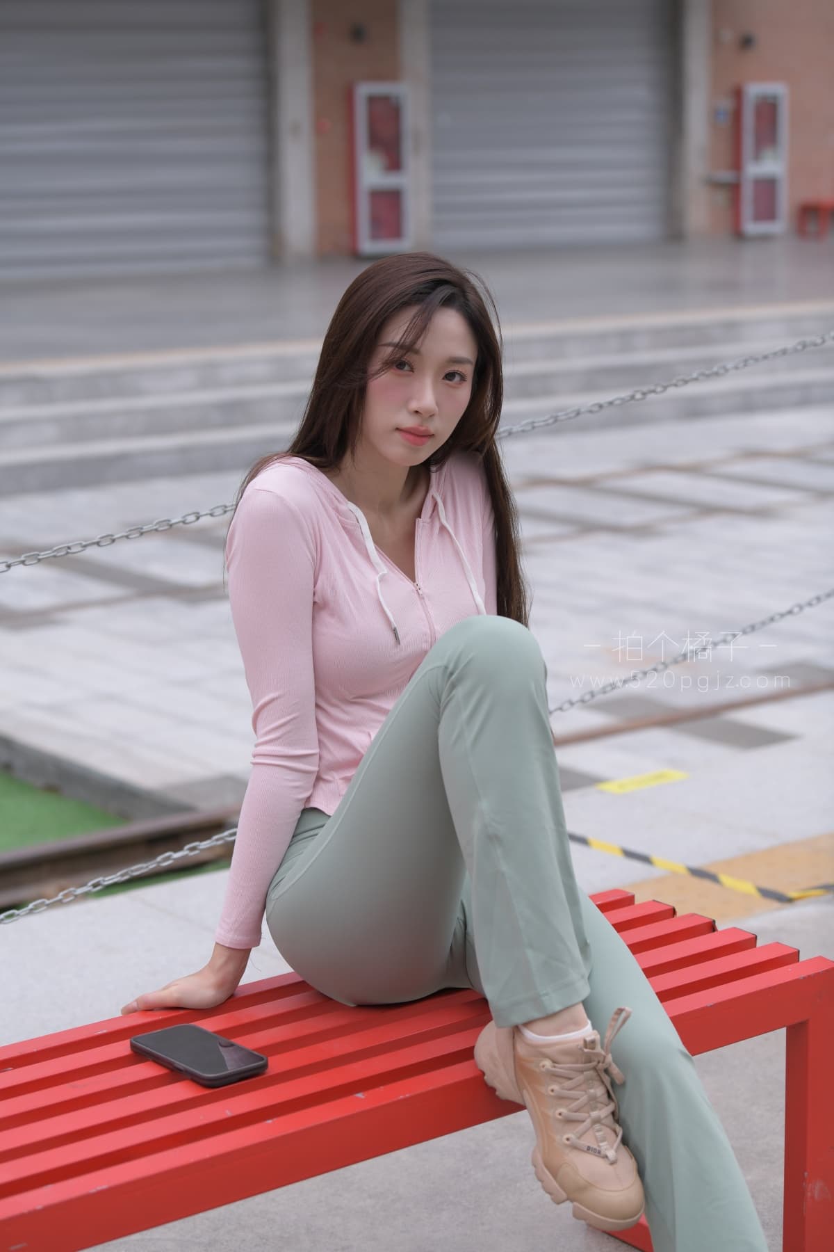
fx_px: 2432
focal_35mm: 70
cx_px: 417
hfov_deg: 19.5
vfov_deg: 28.8
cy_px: 626
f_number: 4
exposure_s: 1/400
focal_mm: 70
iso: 180
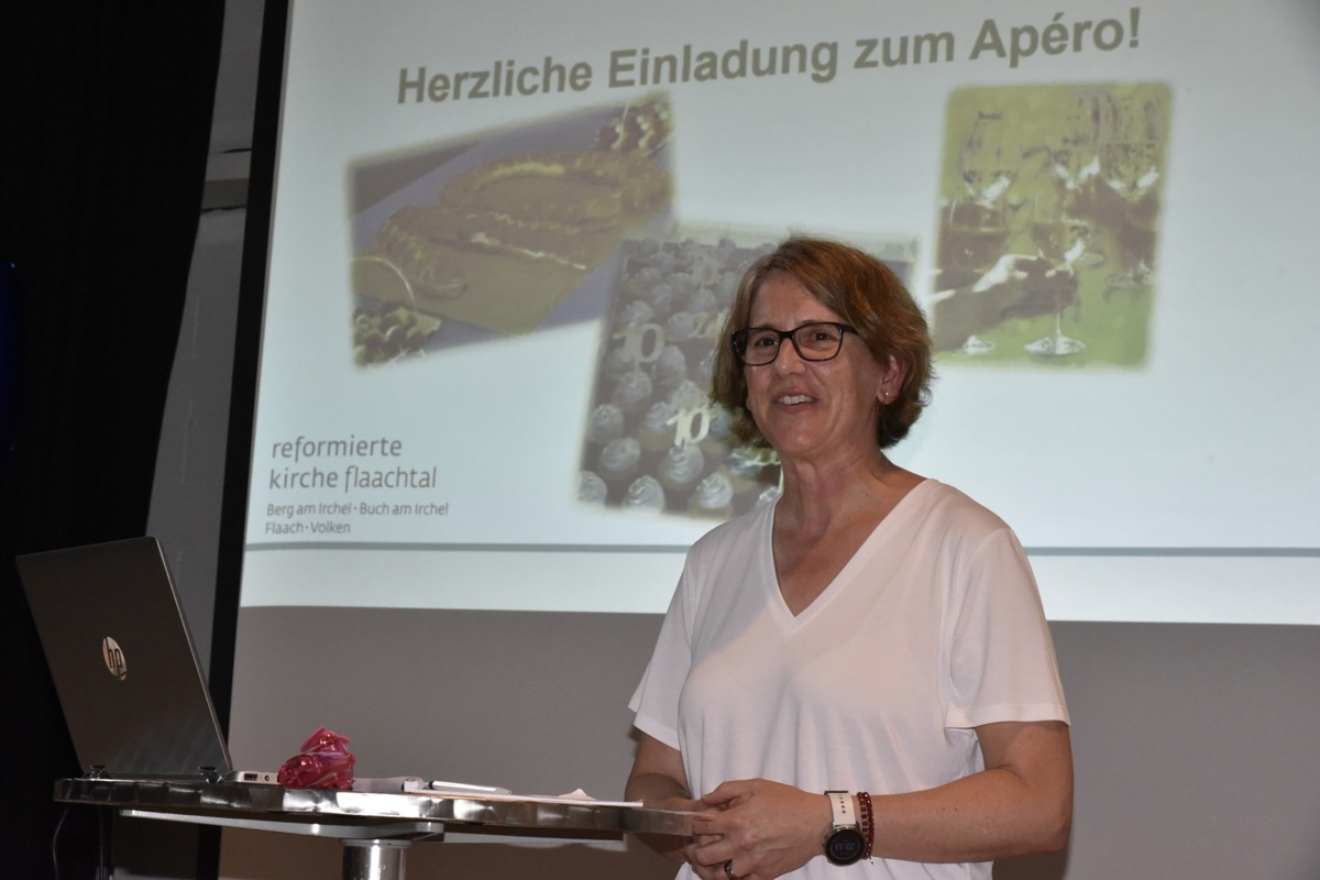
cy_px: 440
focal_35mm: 75
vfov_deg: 18.2
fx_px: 2750
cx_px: 660
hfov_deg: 27.0
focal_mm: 75
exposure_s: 1/200
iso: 8000
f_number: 11
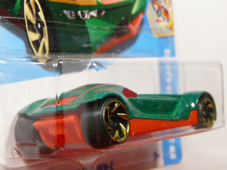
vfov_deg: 15.2
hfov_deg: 20.2
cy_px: 85
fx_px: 636
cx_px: 114
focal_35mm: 97
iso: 125
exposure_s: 1/50
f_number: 3.2
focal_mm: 10
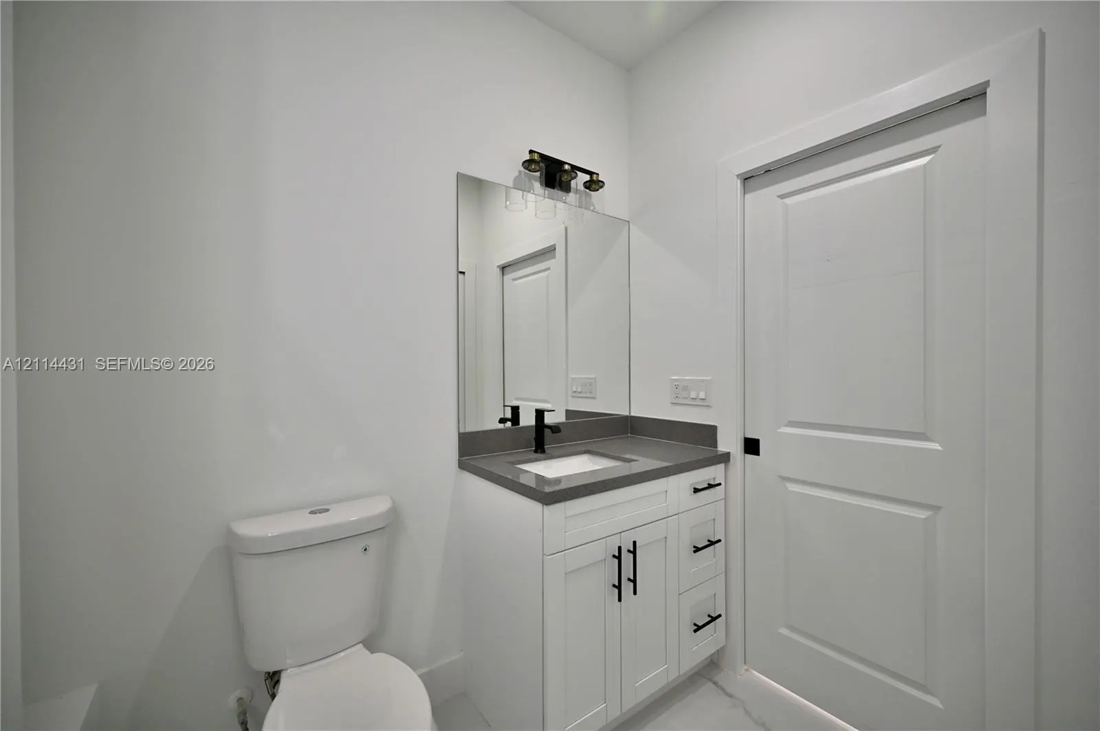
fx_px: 427
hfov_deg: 104.3
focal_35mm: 14
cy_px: 366
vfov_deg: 81.1
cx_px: 550
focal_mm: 14
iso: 500
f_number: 4
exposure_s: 1/125
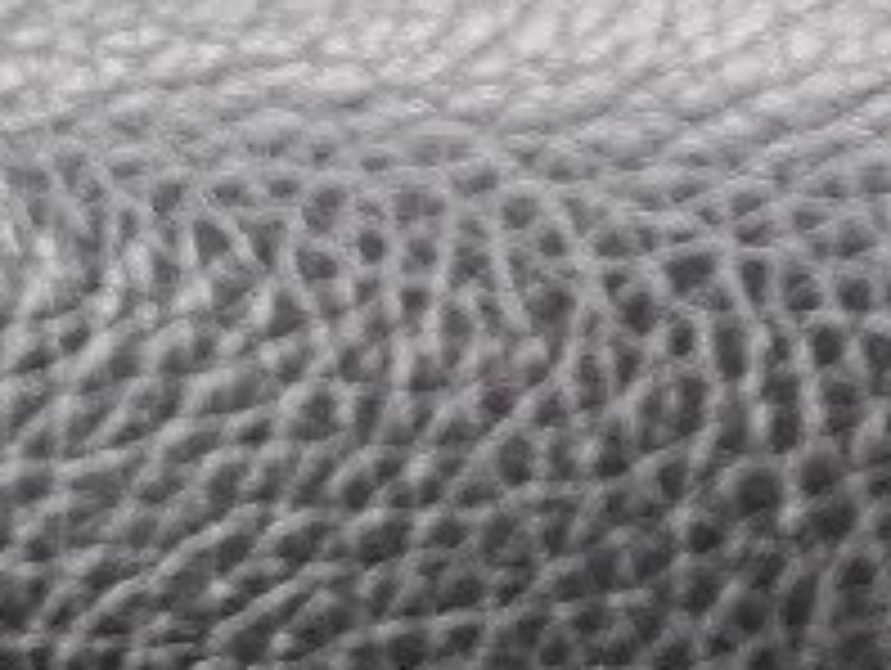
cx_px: 886
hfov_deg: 16.6
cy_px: -926
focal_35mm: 116
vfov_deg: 10.9
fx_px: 2989
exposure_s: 1/60.2
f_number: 1.8
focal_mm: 5.54
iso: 320
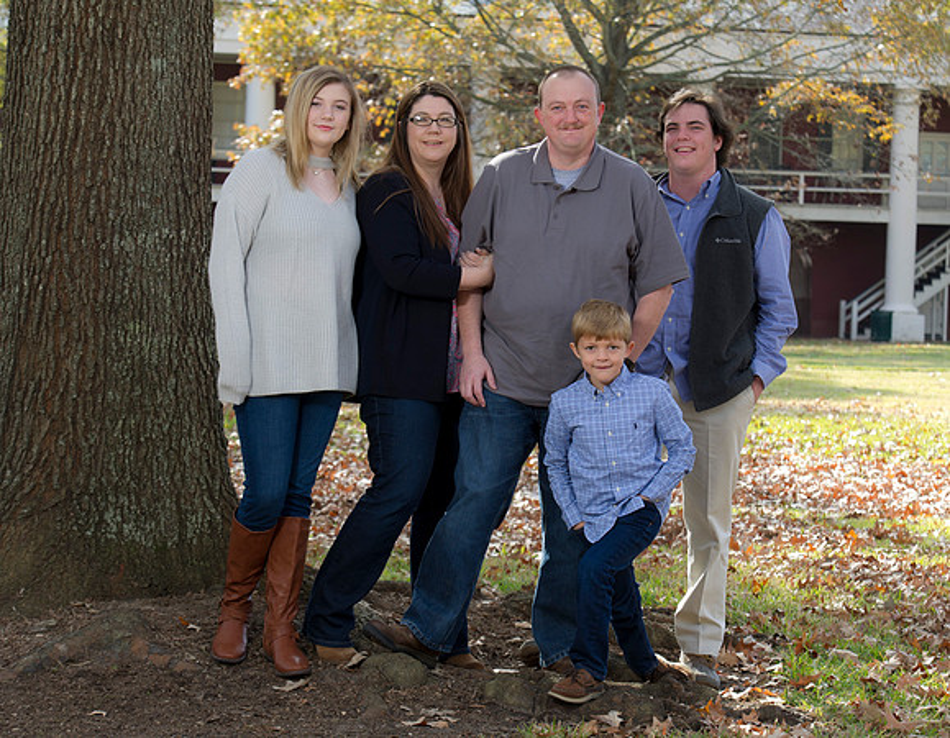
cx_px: 570
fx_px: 2923
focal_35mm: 105
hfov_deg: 18.4
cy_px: 365
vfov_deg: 14.4
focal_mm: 90
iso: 160
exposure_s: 1/100
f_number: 6.3
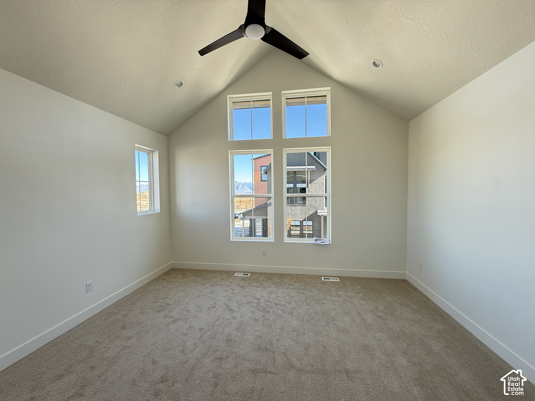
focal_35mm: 14
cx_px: 268
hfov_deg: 102.1
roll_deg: +1.2
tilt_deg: -1.9
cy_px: 200
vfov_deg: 85.7
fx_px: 216
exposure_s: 1/99
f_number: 2.2
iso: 80
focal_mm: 2.22
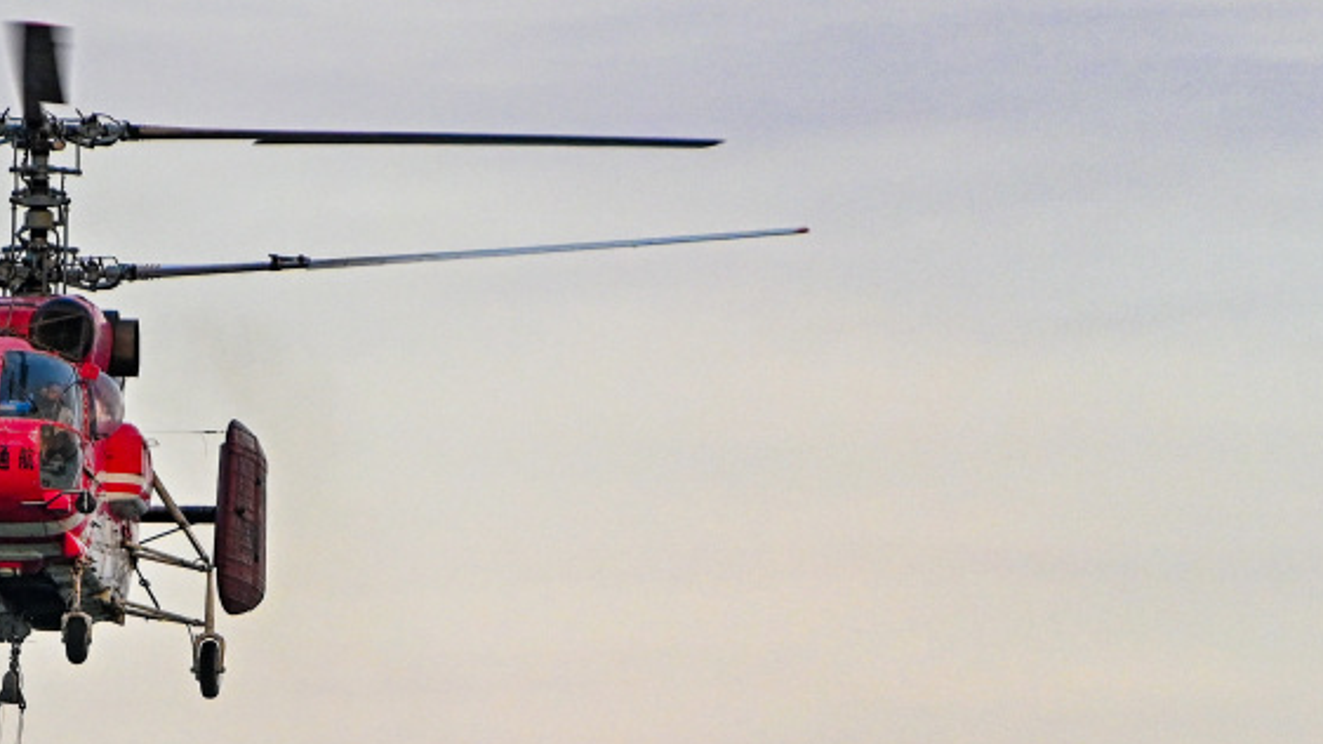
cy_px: 799
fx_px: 26168
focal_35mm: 746
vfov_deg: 1.6
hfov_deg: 2.9
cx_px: 388
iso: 800
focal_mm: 200
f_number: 4
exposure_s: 1/800
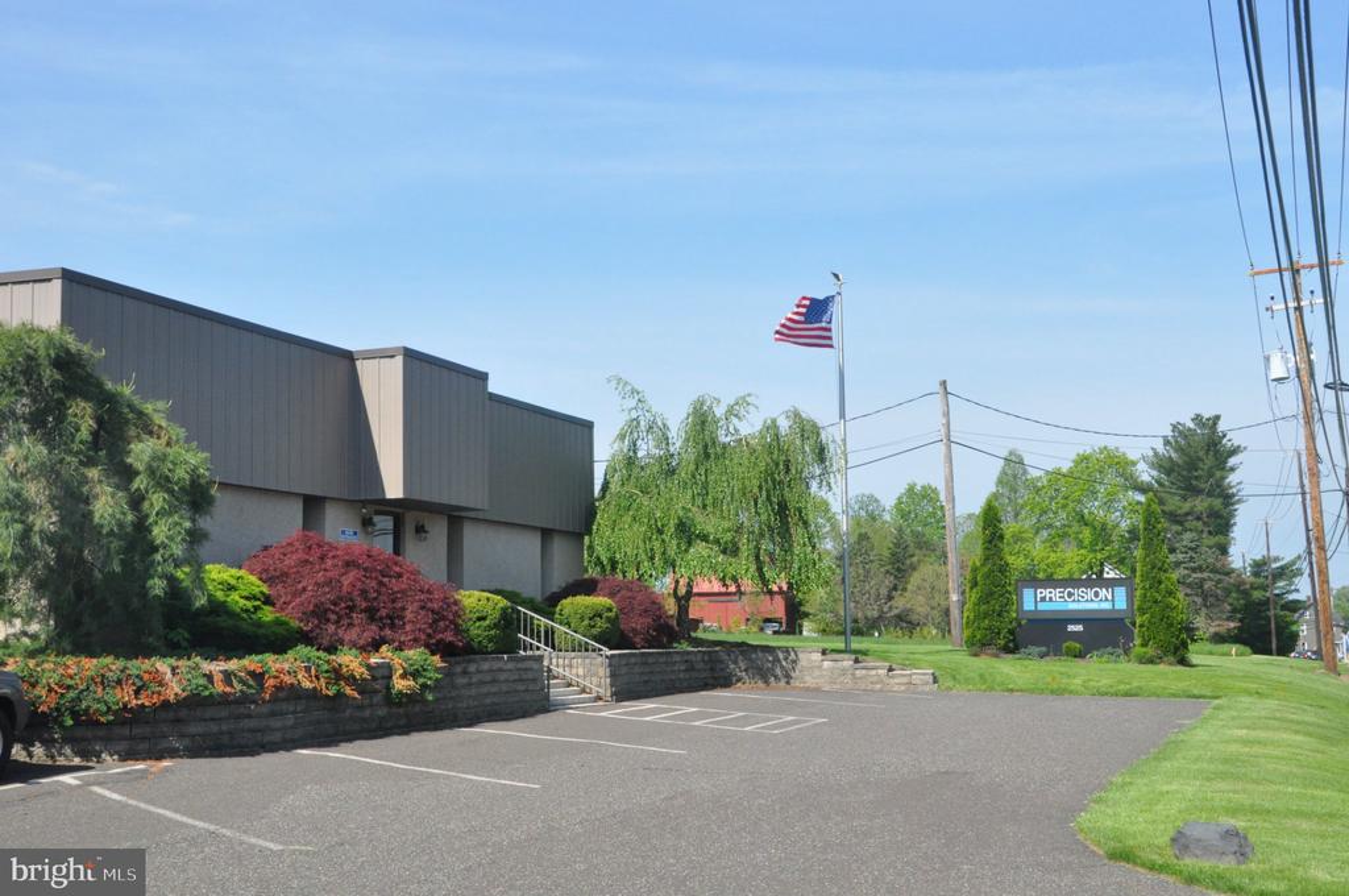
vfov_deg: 28.9
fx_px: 1740
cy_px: 448
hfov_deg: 42.4
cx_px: 674
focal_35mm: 46
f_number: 14
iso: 1250
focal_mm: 31
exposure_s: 1/800
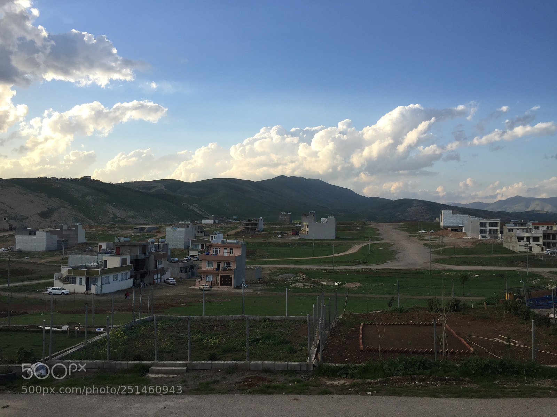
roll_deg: -0.8
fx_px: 467
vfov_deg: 48.2
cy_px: 208
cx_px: 278
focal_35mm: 29
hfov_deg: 61.7
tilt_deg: +1.4
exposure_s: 1/732
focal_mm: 4.15
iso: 32
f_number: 2.2
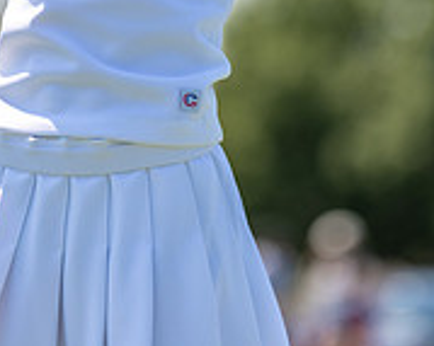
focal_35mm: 504
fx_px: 6470
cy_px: -145
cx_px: 189
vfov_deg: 3.1
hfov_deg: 3.8
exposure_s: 1/1600
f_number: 2.8
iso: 100
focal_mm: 153
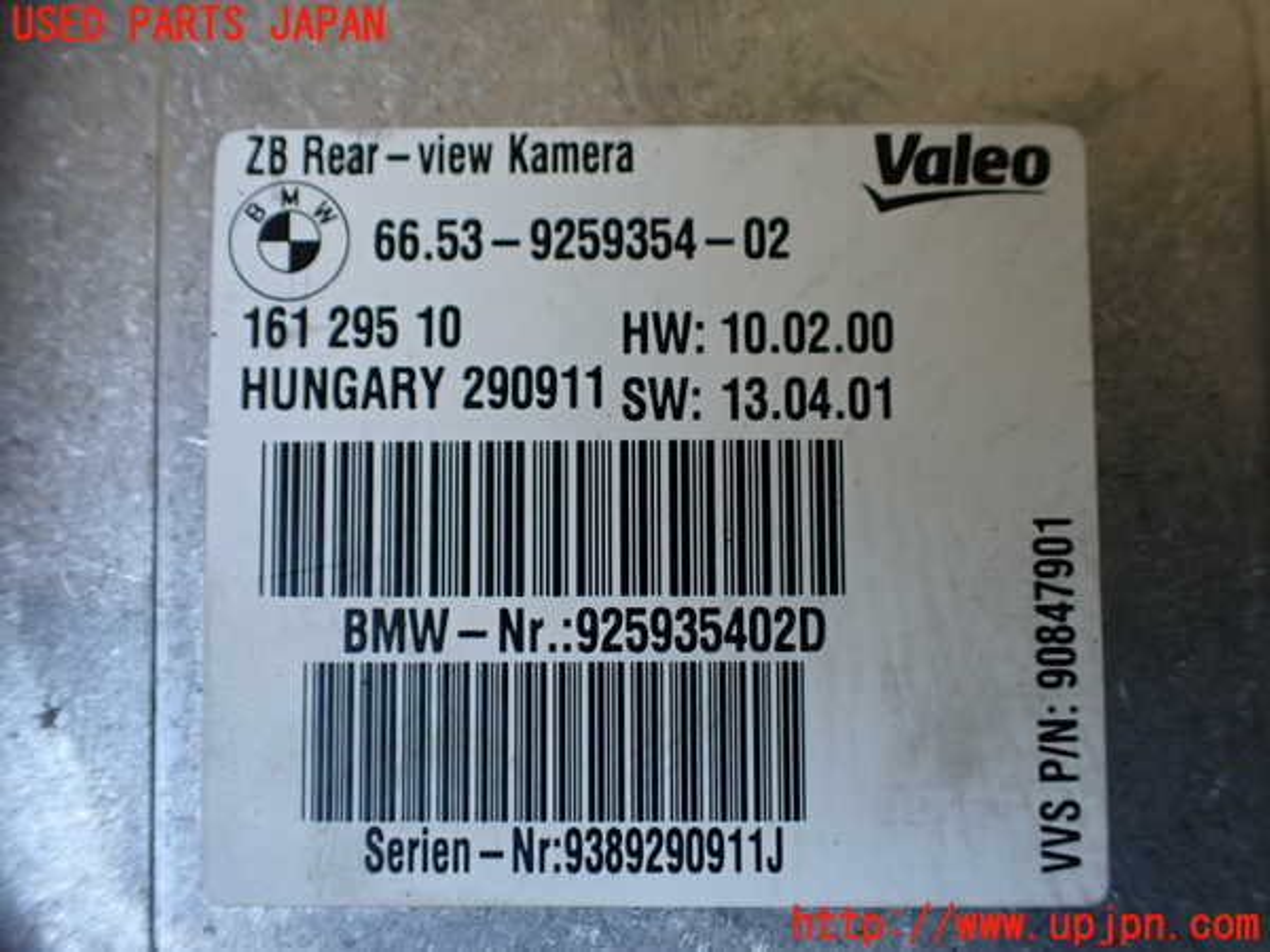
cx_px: 635
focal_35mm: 30
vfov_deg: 46.8
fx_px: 1101
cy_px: 476
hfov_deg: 60.0
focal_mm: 5.4
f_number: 2.3
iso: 200
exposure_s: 1/125
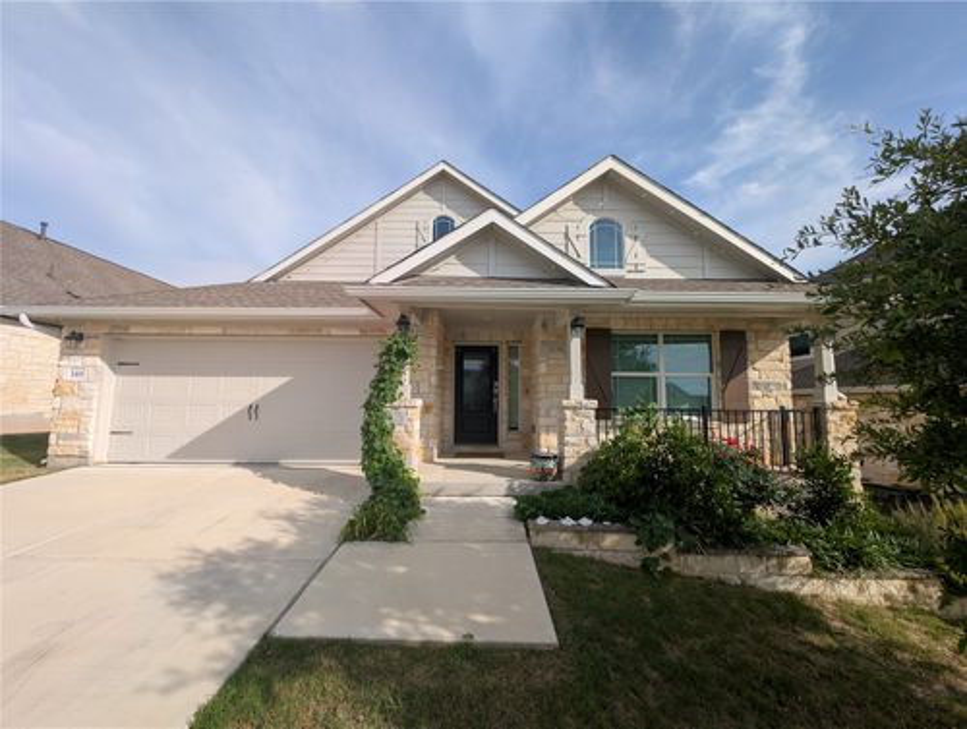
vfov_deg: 94.7
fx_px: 336
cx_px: 484
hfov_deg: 110.4
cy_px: 364
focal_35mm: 12
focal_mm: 2.23
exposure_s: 1/1712
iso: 42
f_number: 1.95
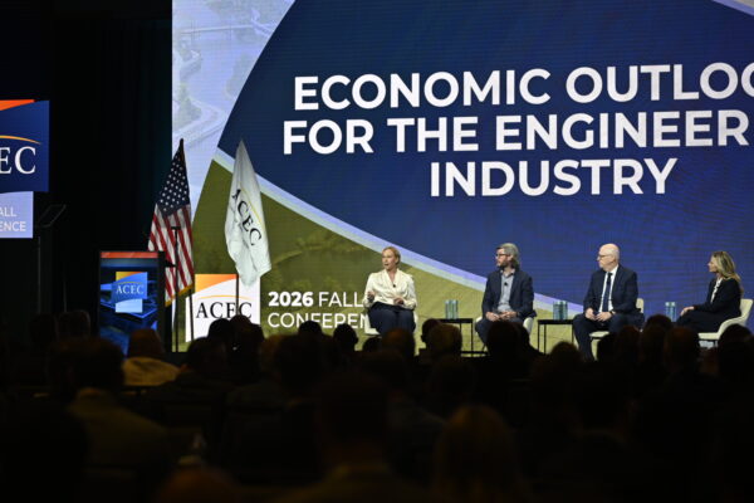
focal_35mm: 130
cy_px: 252
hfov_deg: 15.8
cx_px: 377
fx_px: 2723
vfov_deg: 10.5
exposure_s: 1/125
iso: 500
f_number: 3.5
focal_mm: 130
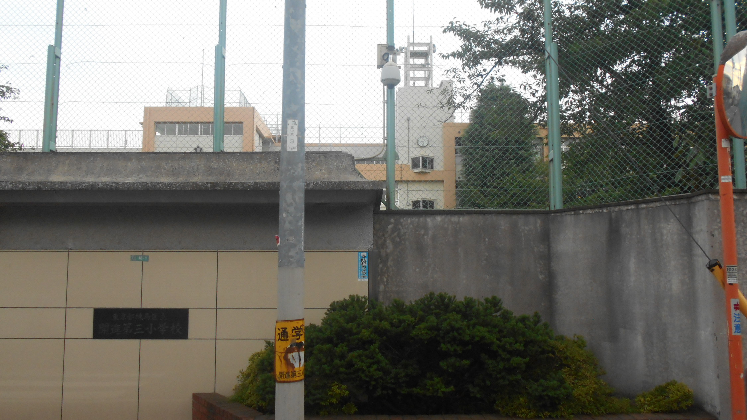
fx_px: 654
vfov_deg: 35.6
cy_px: 210
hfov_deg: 59.5
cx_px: 372
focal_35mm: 33
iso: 160
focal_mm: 5.1
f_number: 3.4
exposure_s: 1/250
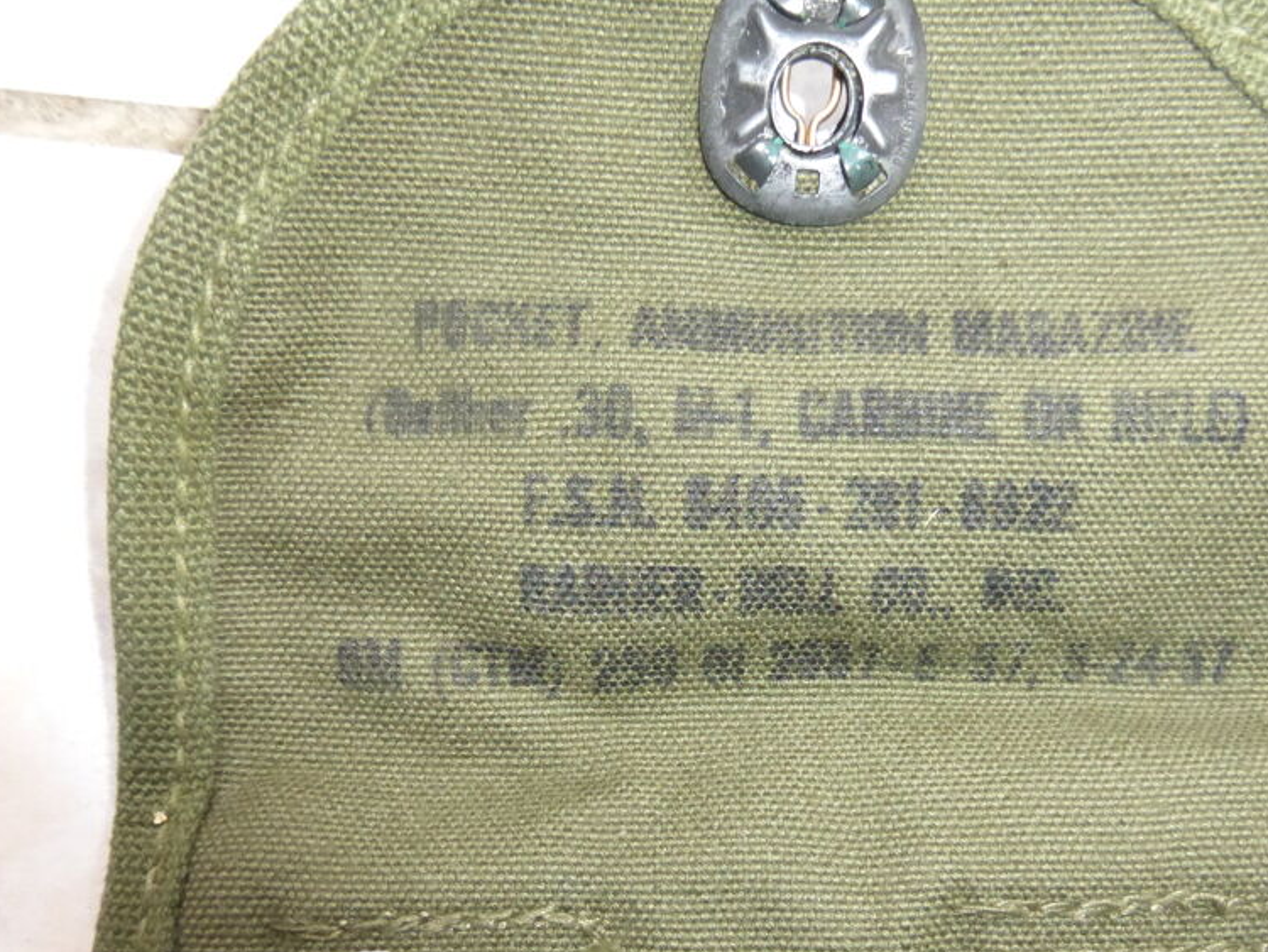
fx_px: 1173
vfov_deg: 43.8
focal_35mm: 32
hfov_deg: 56.6
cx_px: 717
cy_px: 607
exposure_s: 1/60
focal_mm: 4.3
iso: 400
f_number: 3.3
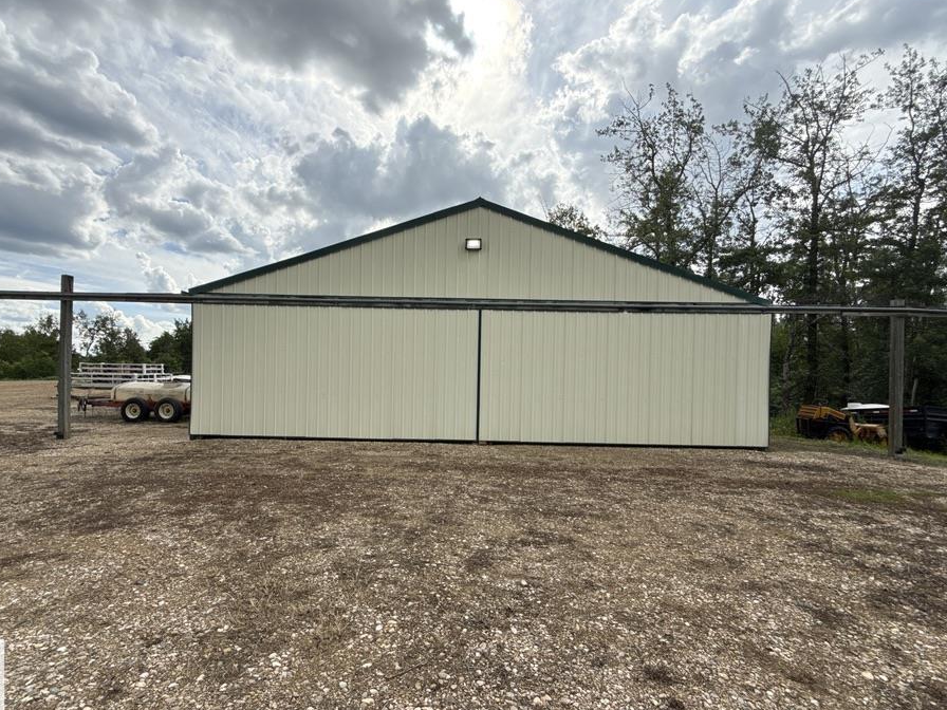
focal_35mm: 16
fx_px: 438
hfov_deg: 94.3
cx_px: 440
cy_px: 377
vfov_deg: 78.0
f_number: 2.2
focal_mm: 2.22
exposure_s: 1/1656
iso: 64
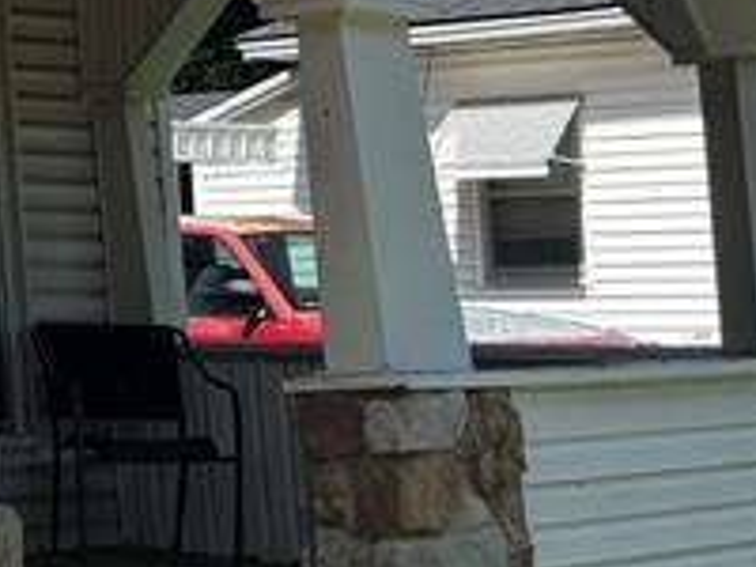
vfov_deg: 11.9
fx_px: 2686
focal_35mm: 123
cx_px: -790
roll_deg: +0.7
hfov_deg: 13.5
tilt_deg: +7.1
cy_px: -60
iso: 80
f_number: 1.78
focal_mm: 6.76
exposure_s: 1/3802
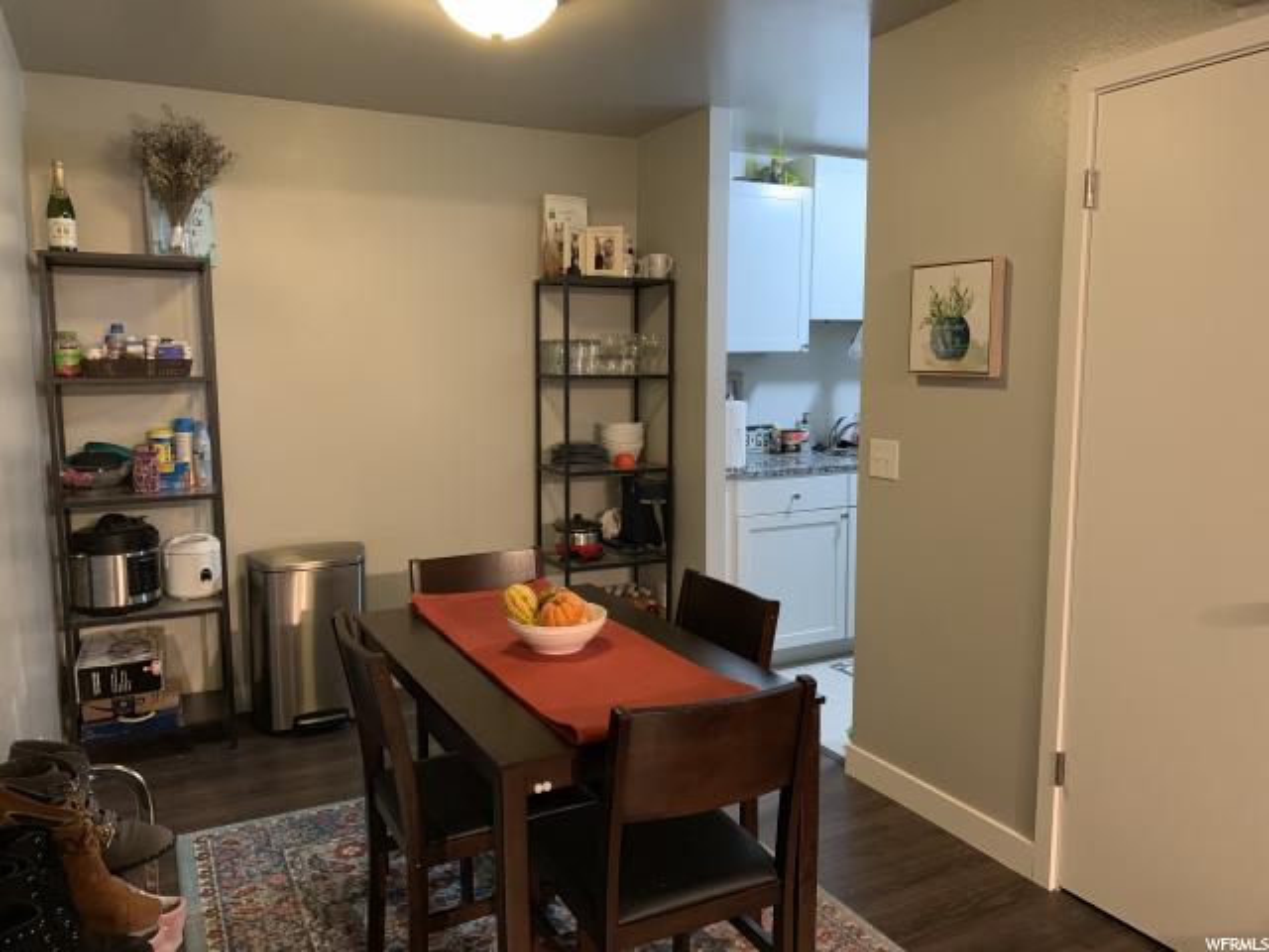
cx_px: 634
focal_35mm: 26
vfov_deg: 53.1
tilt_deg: -6.7
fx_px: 953
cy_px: 476
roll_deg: +1.5
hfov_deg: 67.3
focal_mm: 4.25
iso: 400
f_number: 1.8
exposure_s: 1/30
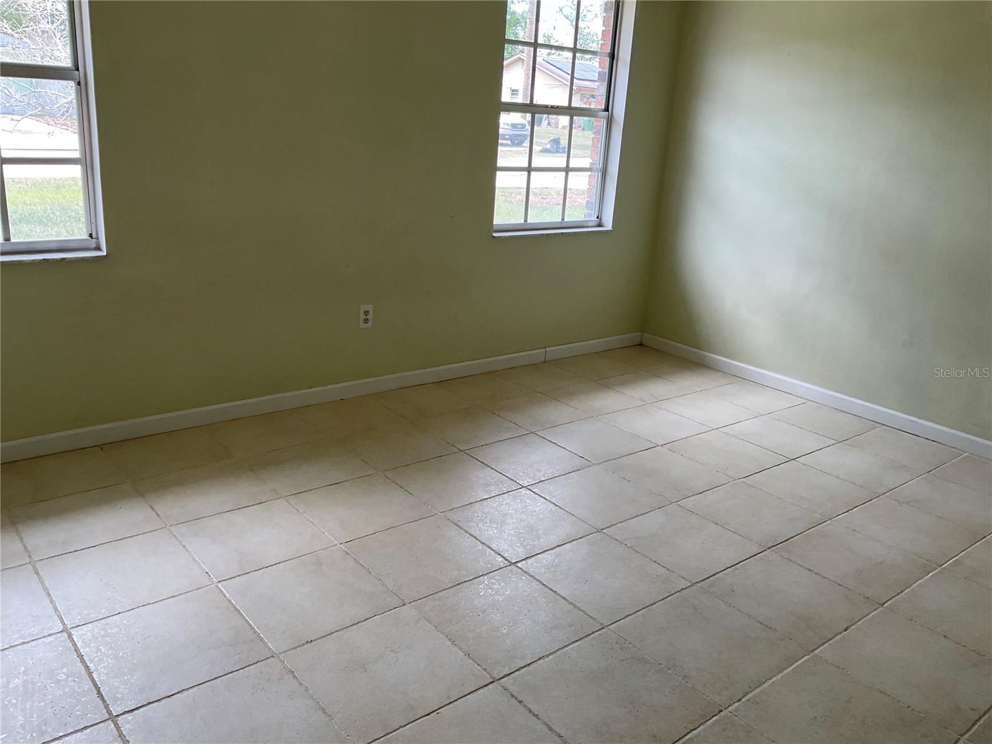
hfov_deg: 61.7
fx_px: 831
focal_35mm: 29
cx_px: 496
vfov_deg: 48.2
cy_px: 372
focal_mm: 3
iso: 25
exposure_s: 1/120
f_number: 1.8
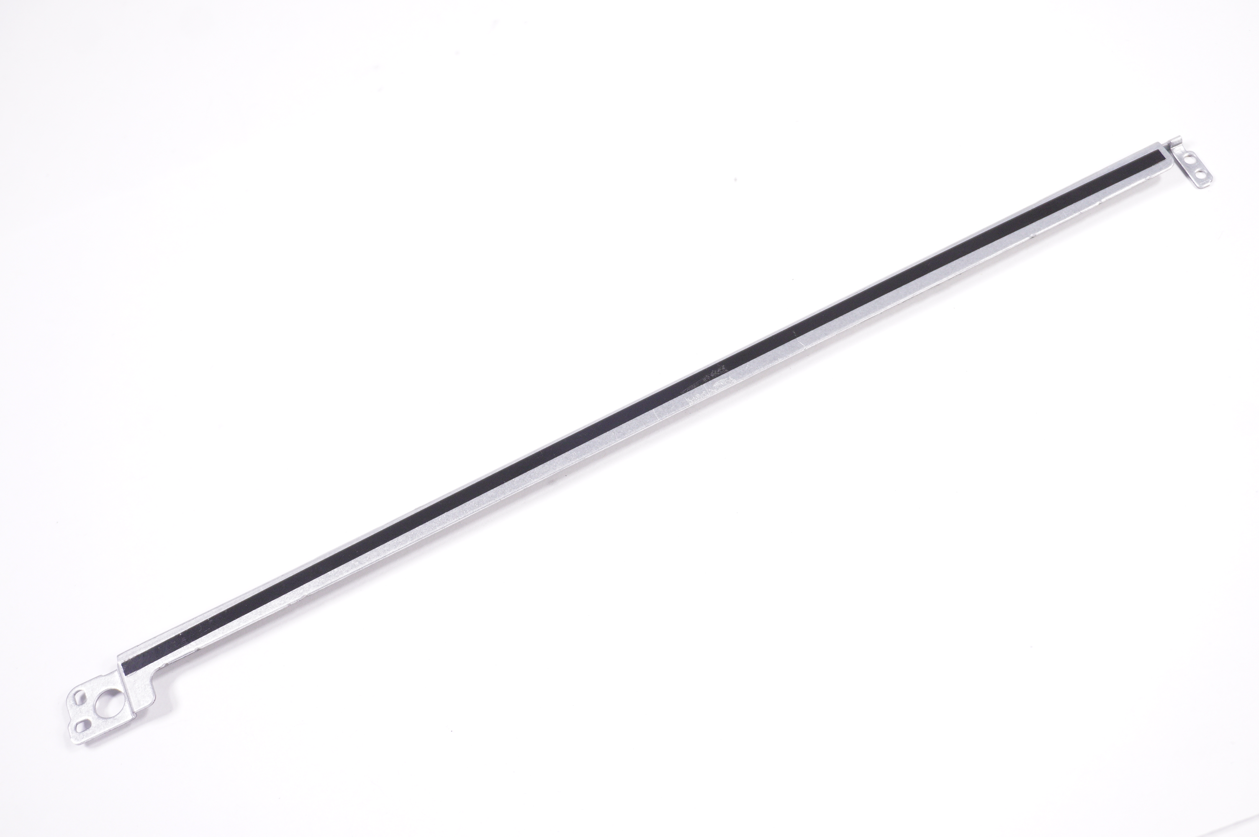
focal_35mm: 50
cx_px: 630
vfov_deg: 27.2
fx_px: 1730
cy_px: 418
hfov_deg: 40.0
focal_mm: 33
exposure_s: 1/320
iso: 1000
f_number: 5.6
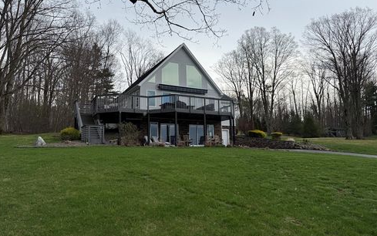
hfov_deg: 70.4
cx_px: 185
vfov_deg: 47.6
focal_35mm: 26
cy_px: 115
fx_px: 267
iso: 80
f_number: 1.78
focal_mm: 6.76
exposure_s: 1/2299
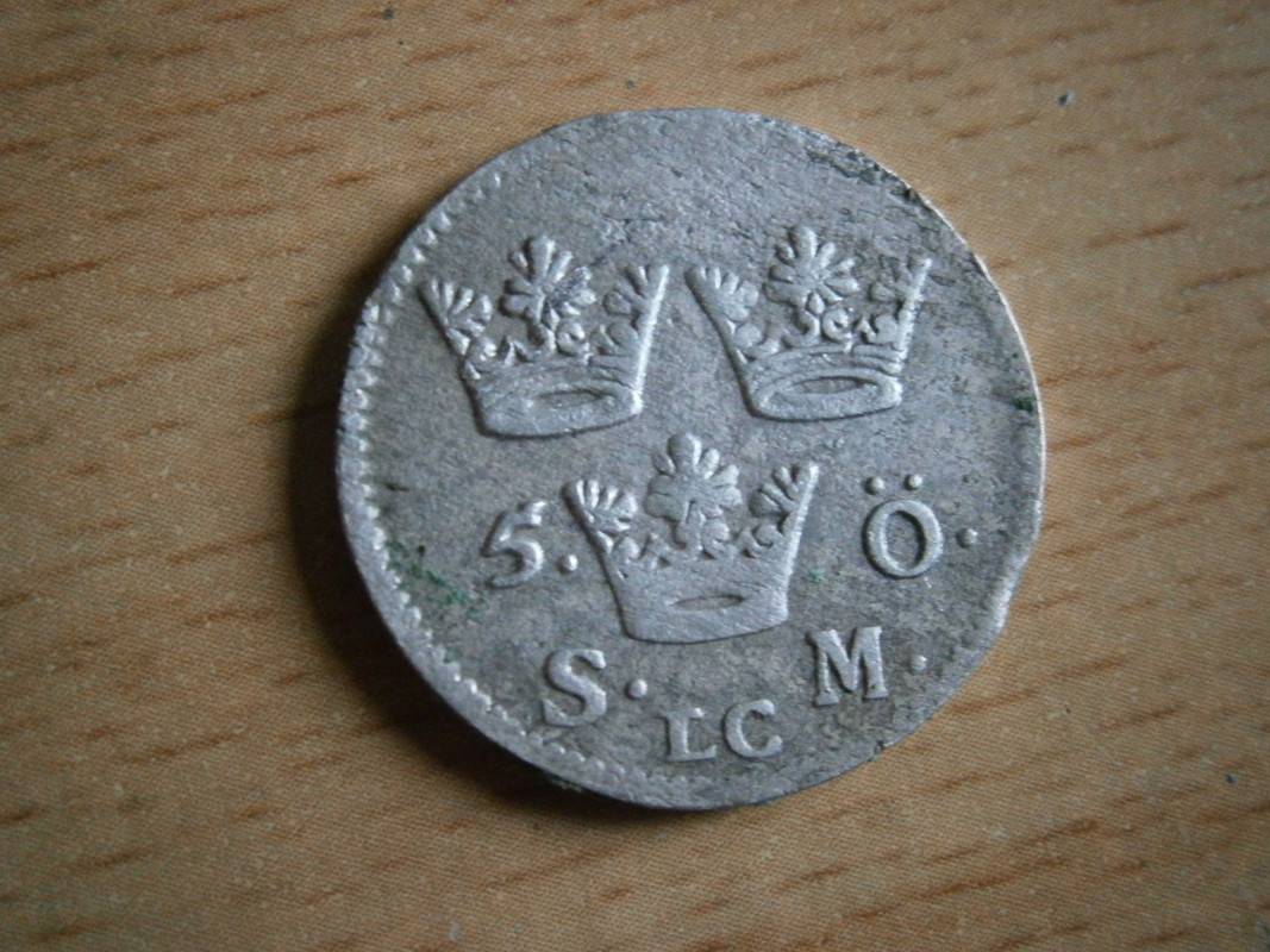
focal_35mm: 47
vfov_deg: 30.9
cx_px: 635
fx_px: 1724
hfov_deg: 40.4
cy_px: 476
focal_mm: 8.3
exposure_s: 1/60
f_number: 3.4
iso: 800
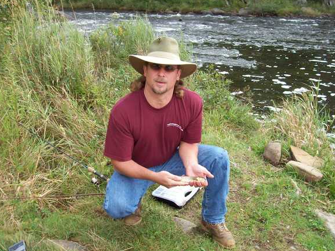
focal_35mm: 40
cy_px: 128
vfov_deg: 36.0
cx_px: 172
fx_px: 387
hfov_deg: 46.8
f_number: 2.7
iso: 80
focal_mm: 6
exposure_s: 1/365
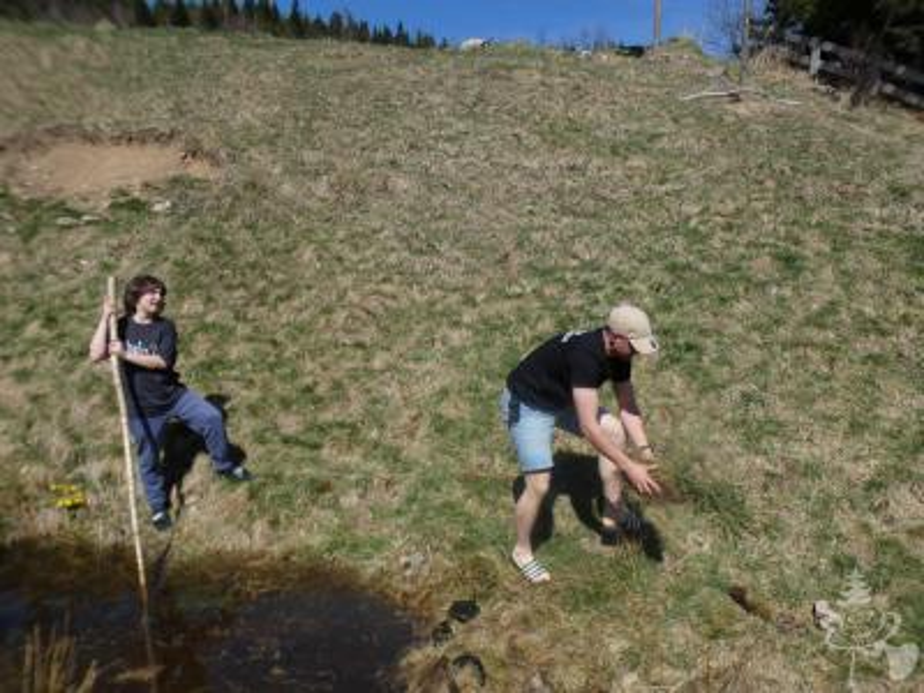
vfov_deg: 46.8
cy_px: 346
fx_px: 801
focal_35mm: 30
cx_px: 462
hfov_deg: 60.0
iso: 80
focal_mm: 5.3
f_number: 3.3
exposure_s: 1/1300
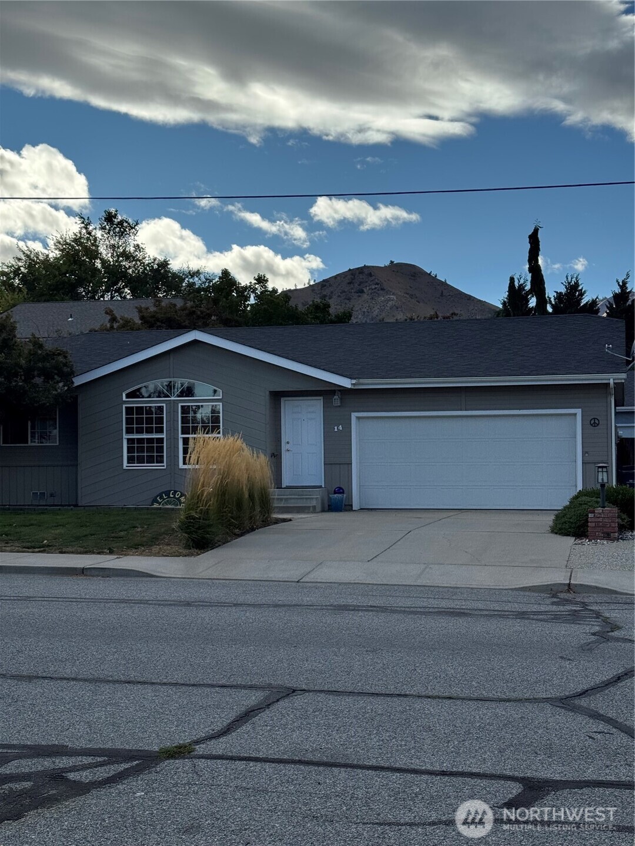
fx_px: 1174
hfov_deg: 30.3
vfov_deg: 39.7
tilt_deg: +0.9
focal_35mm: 48
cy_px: 423
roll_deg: +0.8
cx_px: 318
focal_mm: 6.76
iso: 64
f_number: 1.78
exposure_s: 1/7092
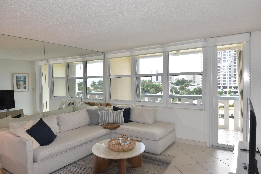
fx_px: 174
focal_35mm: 24
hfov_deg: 73.7
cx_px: 130
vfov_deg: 53.1
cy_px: 87
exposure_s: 1/125
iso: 450
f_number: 5.6
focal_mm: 16
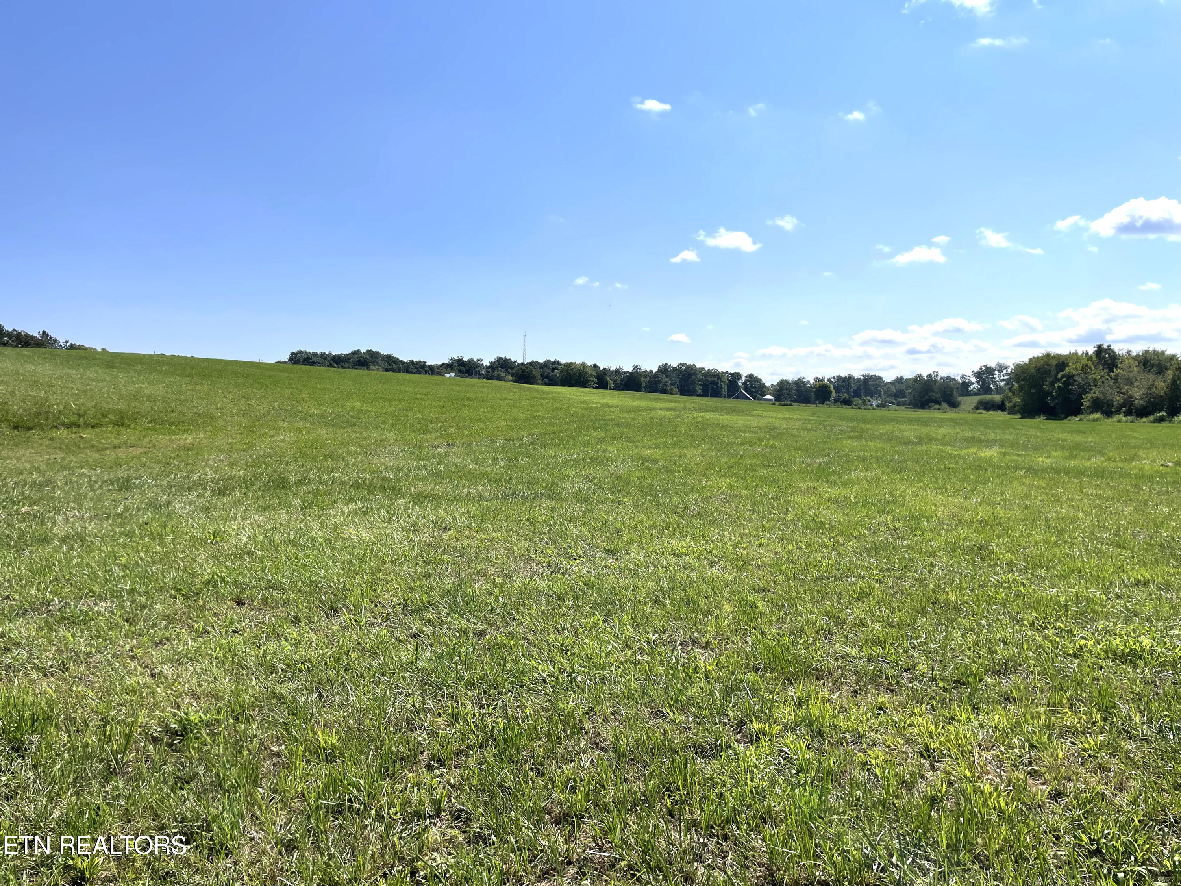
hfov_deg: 67.3
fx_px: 887
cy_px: 443
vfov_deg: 53.1
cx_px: 590
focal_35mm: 26
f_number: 1.6
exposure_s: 1/6897
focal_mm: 4.2
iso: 32
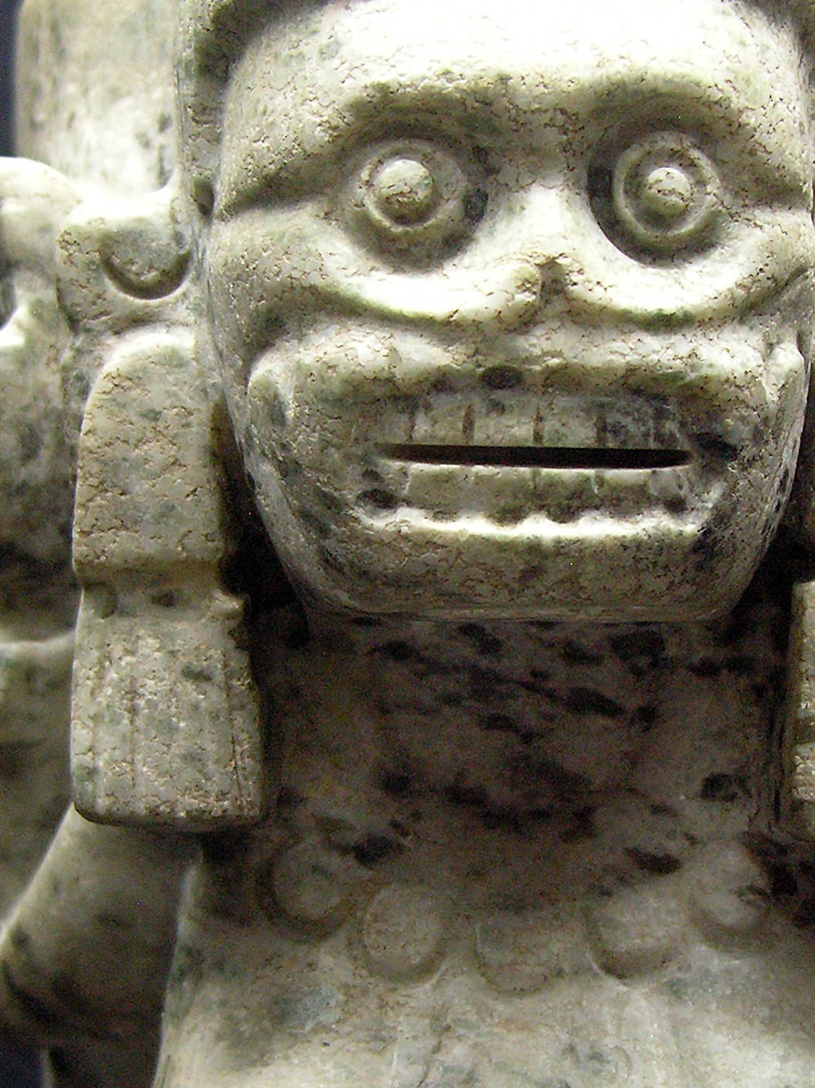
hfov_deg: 14.9
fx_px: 3109
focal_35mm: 99
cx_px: 511
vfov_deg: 19.8
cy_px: 724
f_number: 2.9
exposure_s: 1/3.8
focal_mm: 11
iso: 178
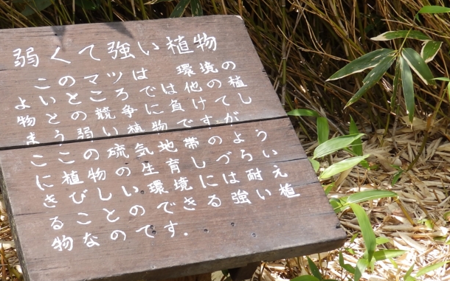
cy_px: 157
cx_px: 176
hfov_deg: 31.9
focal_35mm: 64
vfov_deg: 20.3
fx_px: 785
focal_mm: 8.2
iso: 80
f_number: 4.5
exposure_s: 1/160
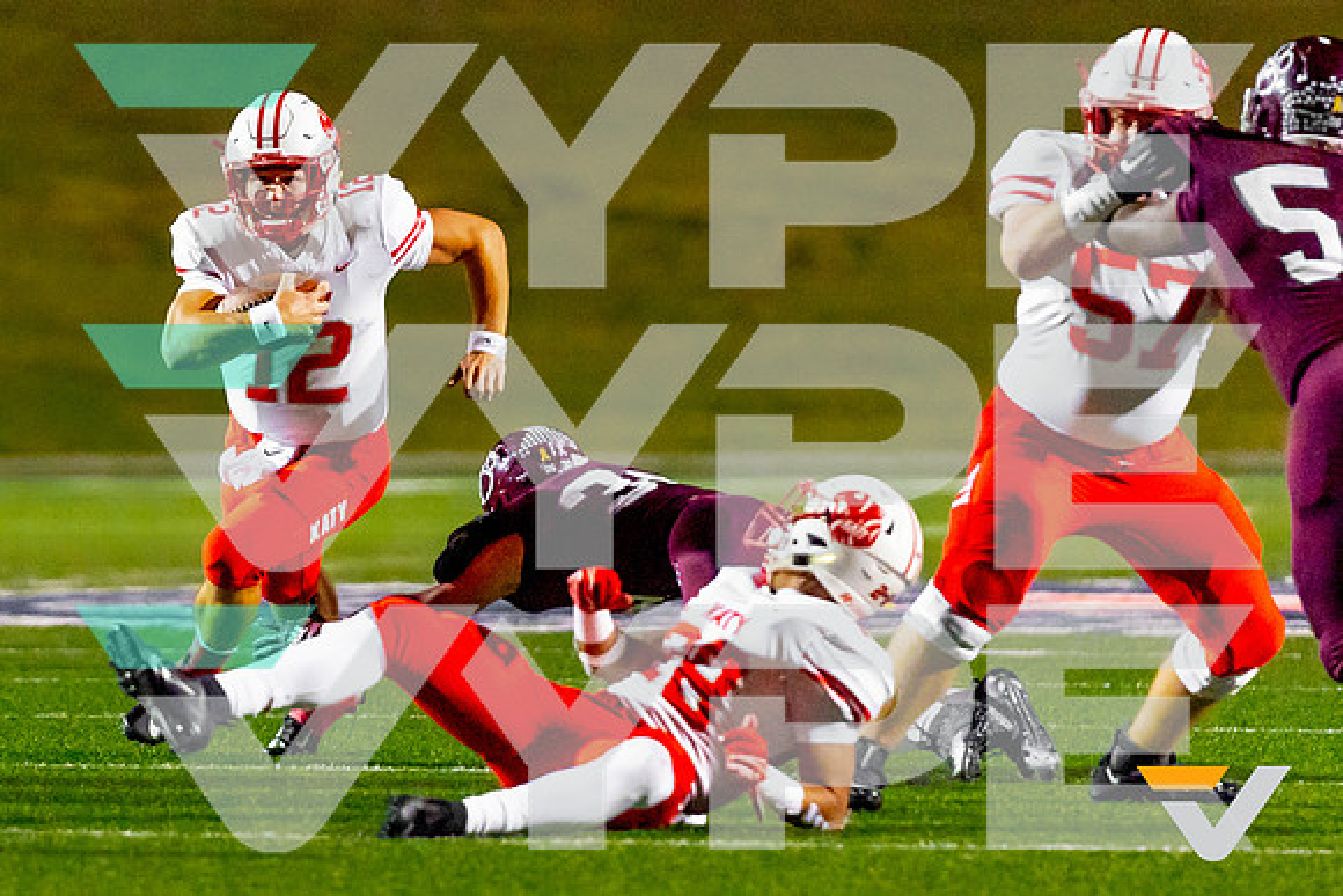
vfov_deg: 3.1
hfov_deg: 4.7
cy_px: 352
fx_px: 16445
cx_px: 315
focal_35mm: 441
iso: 2000
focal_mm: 200
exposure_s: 1/1000
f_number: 2.8
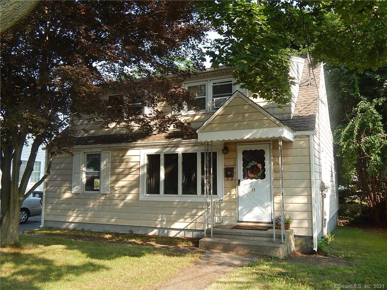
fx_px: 347
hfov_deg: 58.4
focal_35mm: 31
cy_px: 145
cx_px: 194
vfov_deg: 45.4
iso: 125
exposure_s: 1/320
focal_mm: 5.6
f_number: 3.2
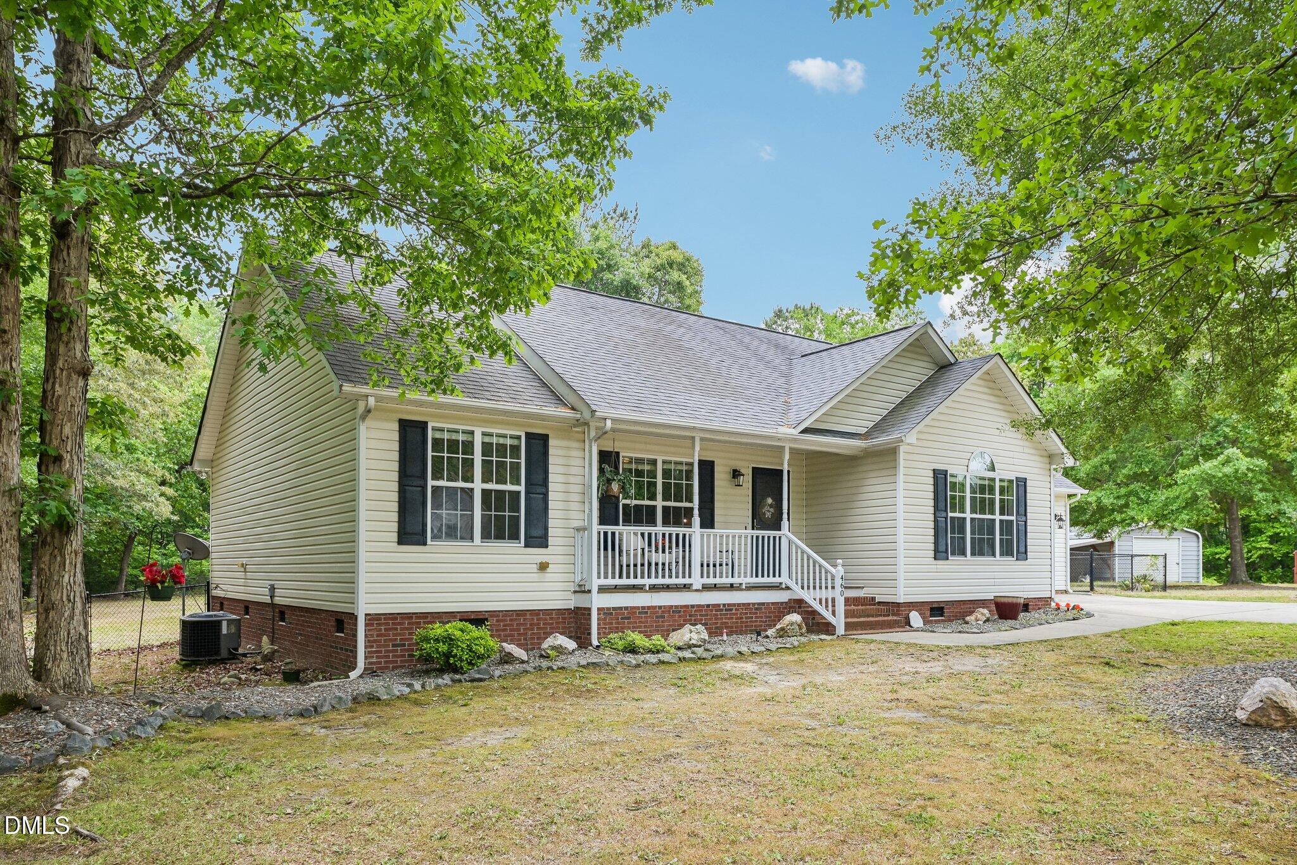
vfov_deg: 53.1
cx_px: 648
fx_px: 865
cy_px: 432
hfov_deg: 73.7
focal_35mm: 24
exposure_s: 1/200
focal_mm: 24
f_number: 9
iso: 200
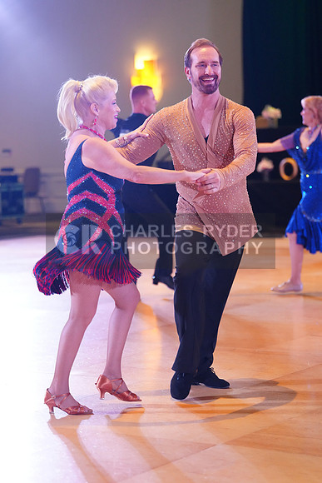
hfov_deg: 13.3
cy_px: 242
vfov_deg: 19.8
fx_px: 1381
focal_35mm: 103
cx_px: 161
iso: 5000
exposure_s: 1/400
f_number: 2.8
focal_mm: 103
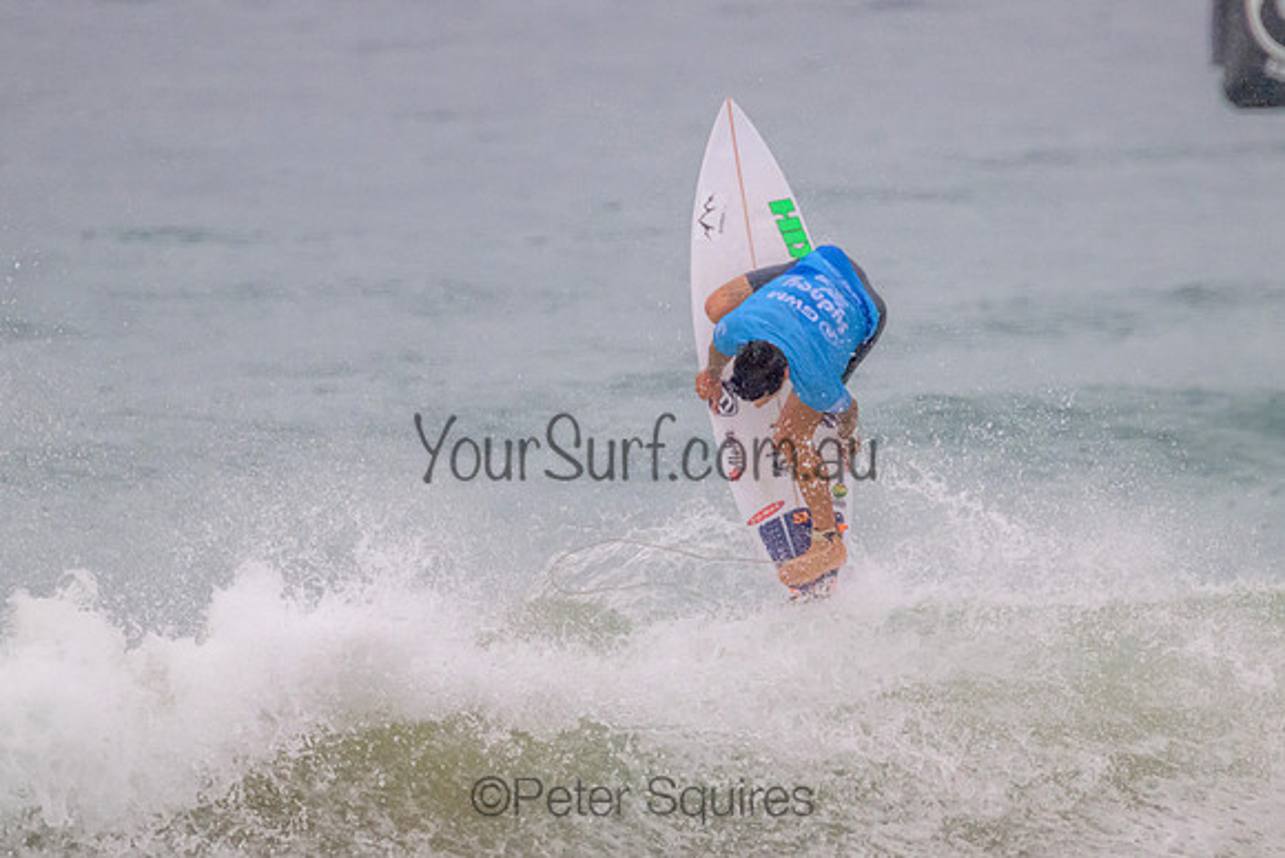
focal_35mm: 1069
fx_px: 38160
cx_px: 718
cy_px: 404
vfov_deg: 1.3
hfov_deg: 1.9
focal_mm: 800
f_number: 11
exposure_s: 1/2000
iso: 3600
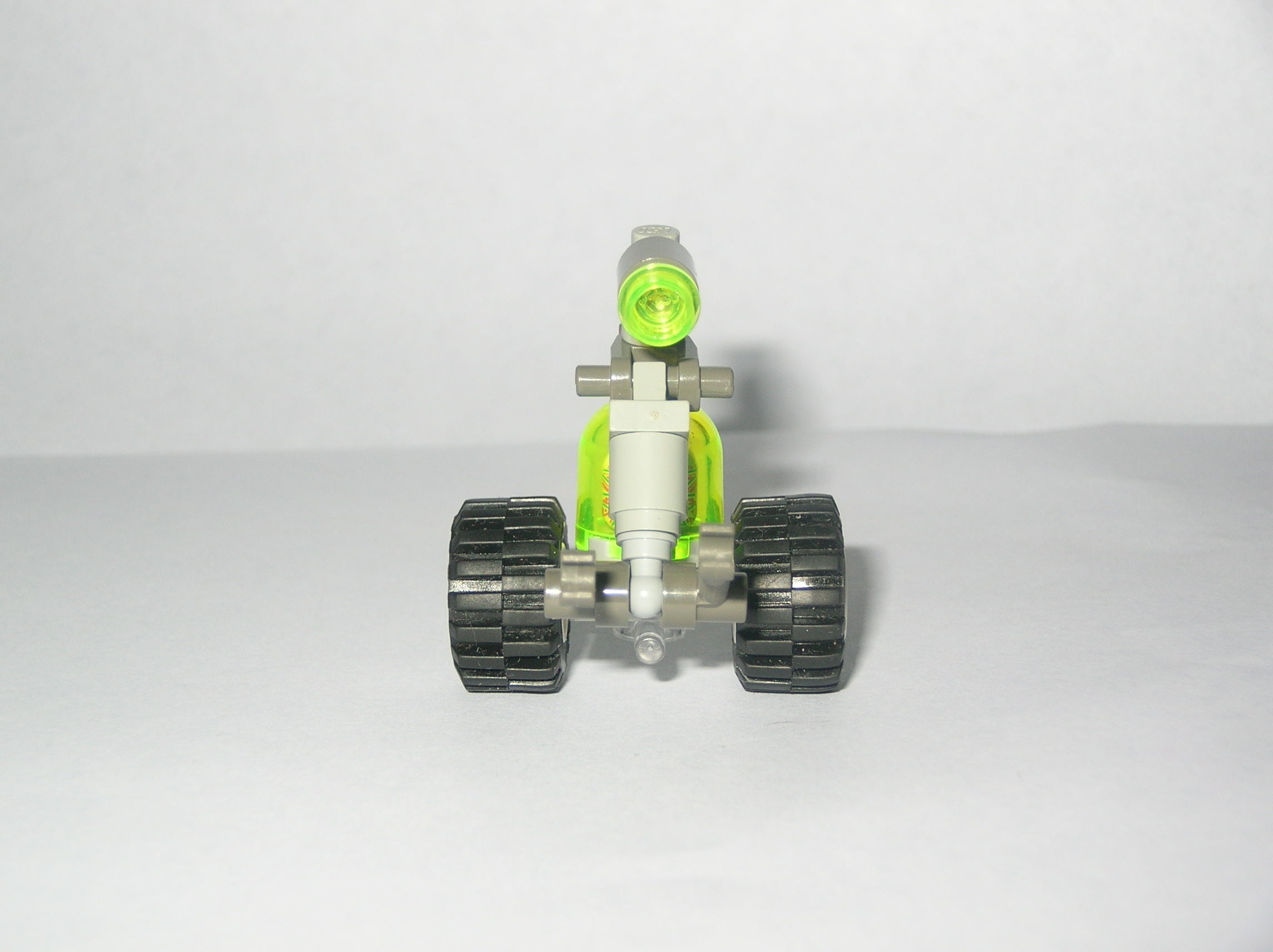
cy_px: 476
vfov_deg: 22.9
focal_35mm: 64
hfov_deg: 30.3
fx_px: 2352
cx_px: 636
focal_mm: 10.6
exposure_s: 1/120
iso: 50
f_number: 3.2
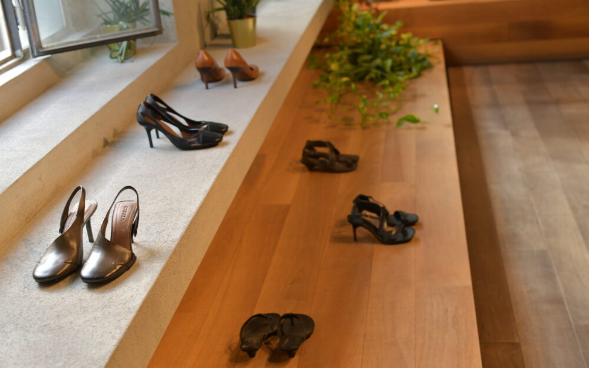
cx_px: 292
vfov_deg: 24.9
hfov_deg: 38.9
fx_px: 835
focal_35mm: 52
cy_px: 187
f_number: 4.5
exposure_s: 1/250
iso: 500
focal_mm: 50
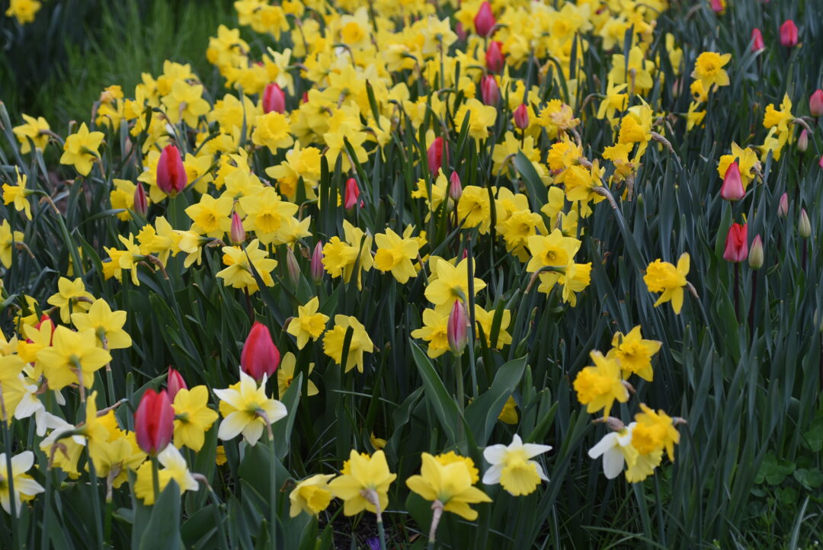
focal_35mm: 90
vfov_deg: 15.2
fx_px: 2059
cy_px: 275
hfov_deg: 22.6
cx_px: 412
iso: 100
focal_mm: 60
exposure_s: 1/200
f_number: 3.5
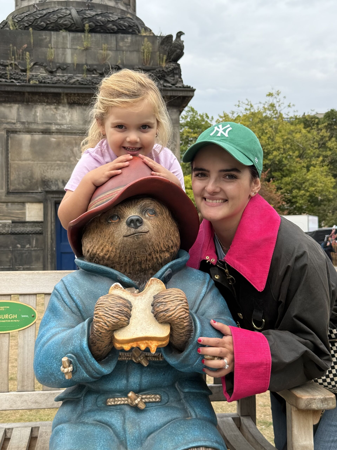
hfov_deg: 30.3
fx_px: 623
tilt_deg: +2.6
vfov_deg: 39.7
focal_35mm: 48
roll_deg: -0.3
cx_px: 168
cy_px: 225
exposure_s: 1/1133
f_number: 1.78
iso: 100
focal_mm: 6.76
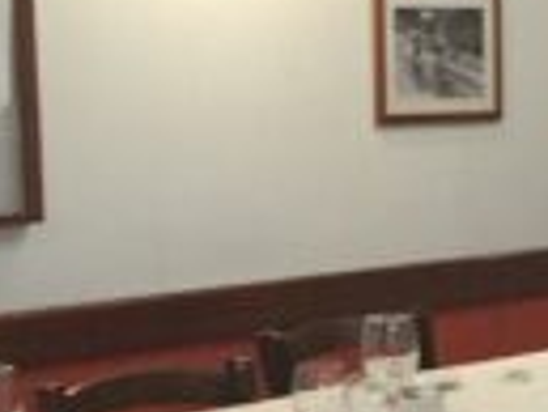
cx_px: 1546
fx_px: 3027
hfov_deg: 8.8
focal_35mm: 191
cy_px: 340
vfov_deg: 7.8
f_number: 2.2
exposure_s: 1/33
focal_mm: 4.15
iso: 160
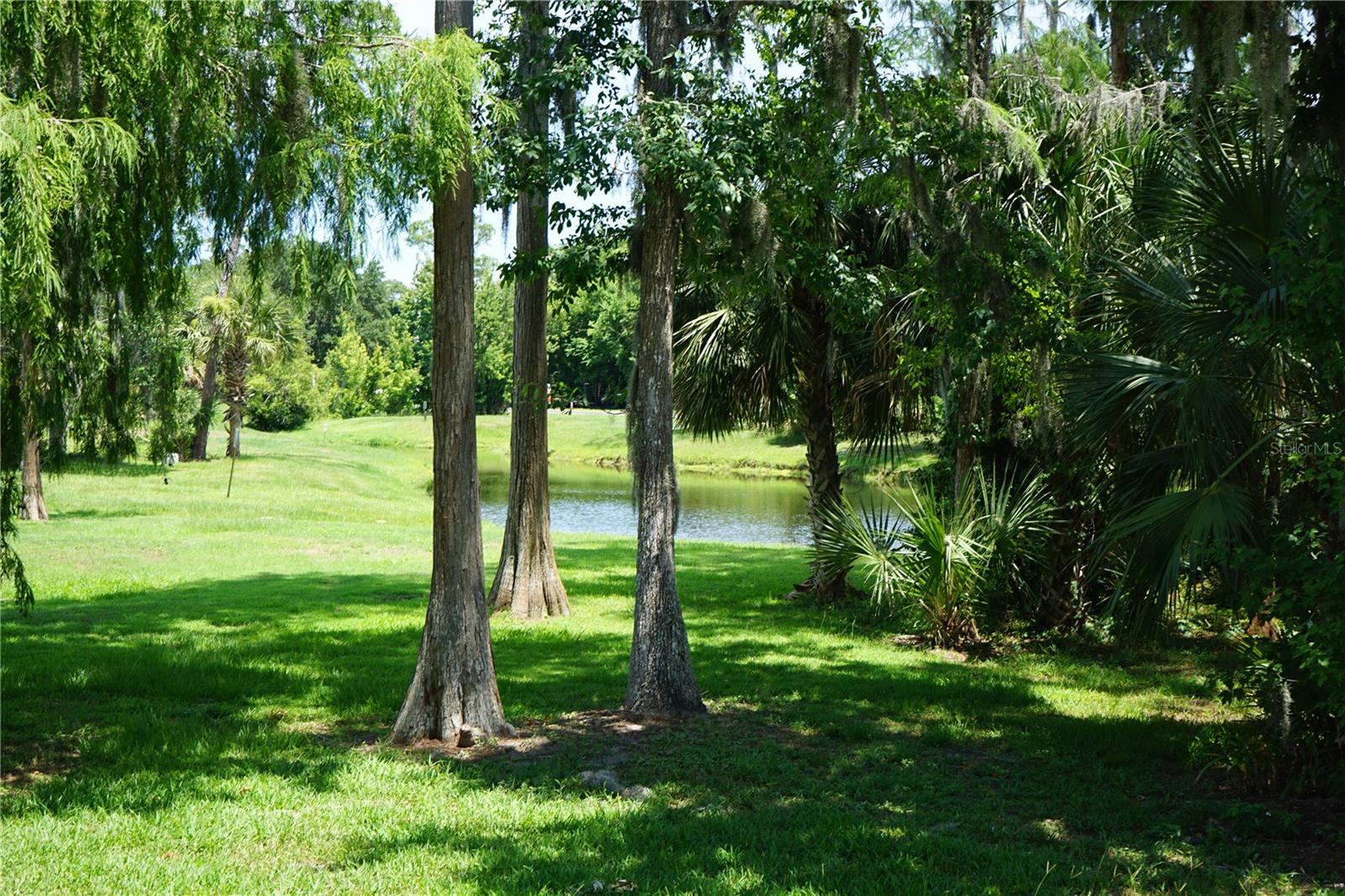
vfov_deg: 28.6
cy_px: 448
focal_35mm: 47
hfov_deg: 41.9
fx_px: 1755
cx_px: 672
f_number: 8
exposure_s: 1/80
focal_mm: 47
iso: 100
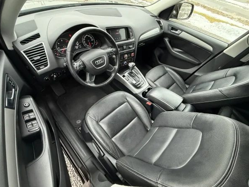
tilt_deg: -53.9
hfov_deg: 98.1
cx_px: 128
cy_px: 97
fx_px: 108
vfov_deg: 81.7
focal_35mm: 15
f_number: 2.2
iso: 500
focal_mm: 2.22
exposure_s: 1/60
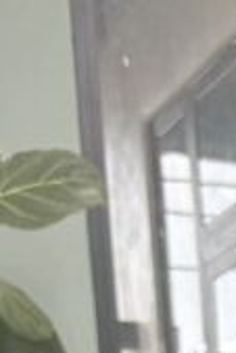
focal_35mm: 160
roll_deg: -0.1
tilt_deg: -14.6
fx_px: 1570
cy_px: 994
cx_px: 666
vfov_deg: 10.1
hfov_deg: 7.7
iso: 100
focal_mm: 5.96
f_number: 1.6
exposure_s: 1/100
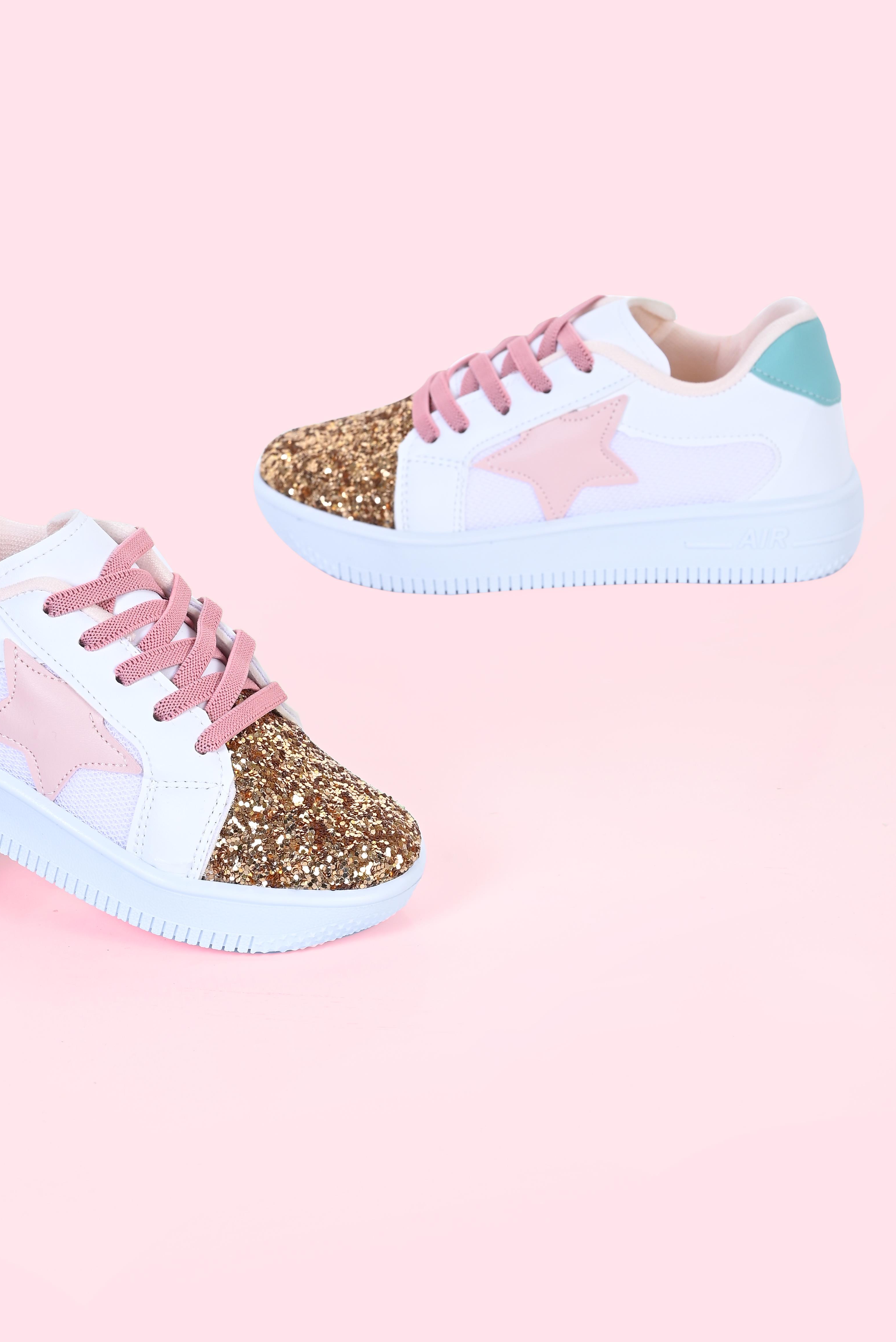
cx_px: 322
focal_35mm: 133
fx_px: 4961
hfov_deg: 10.3
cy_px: 642
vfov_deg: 15.4
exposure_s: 1/125
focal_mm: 103
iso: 200
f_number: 14
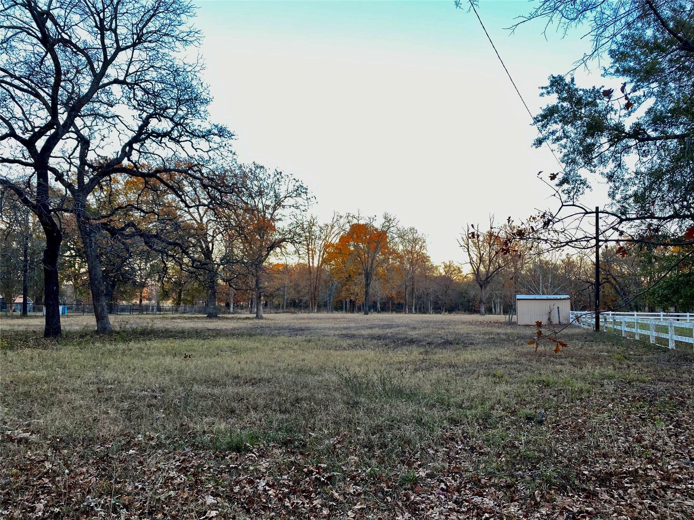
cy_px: 260
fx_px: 521
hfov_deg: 67.3
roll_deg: -0.9
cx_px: 347
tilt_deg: +4.3
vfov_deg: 53.1
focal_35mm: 26
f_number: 1.8
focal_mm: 4.25
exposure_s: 1/113
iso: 125
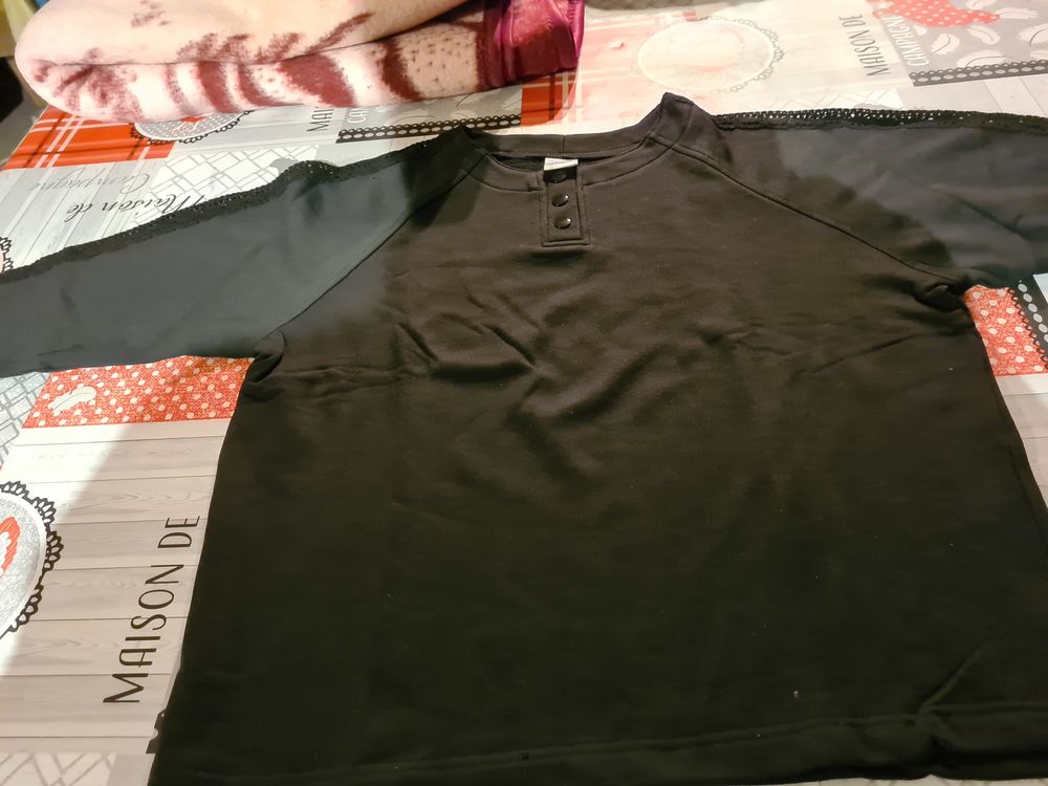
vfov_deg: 53.1
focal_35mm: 26
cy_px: 393
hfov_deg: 67.3
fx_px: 787
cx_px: 524
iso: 1250
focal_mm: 5.4
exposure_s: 1/20
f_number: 1.8
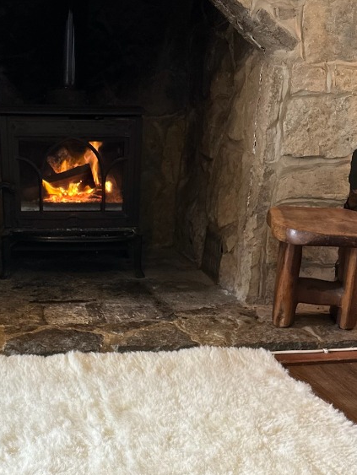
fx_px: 632
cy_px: 360
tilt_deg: -21.2
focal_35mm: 46
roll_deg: -0.8
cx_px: 95
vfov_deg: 40.0
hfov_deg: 31.1
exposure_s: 1/50
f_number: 1.78
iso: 250
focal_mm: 6.86
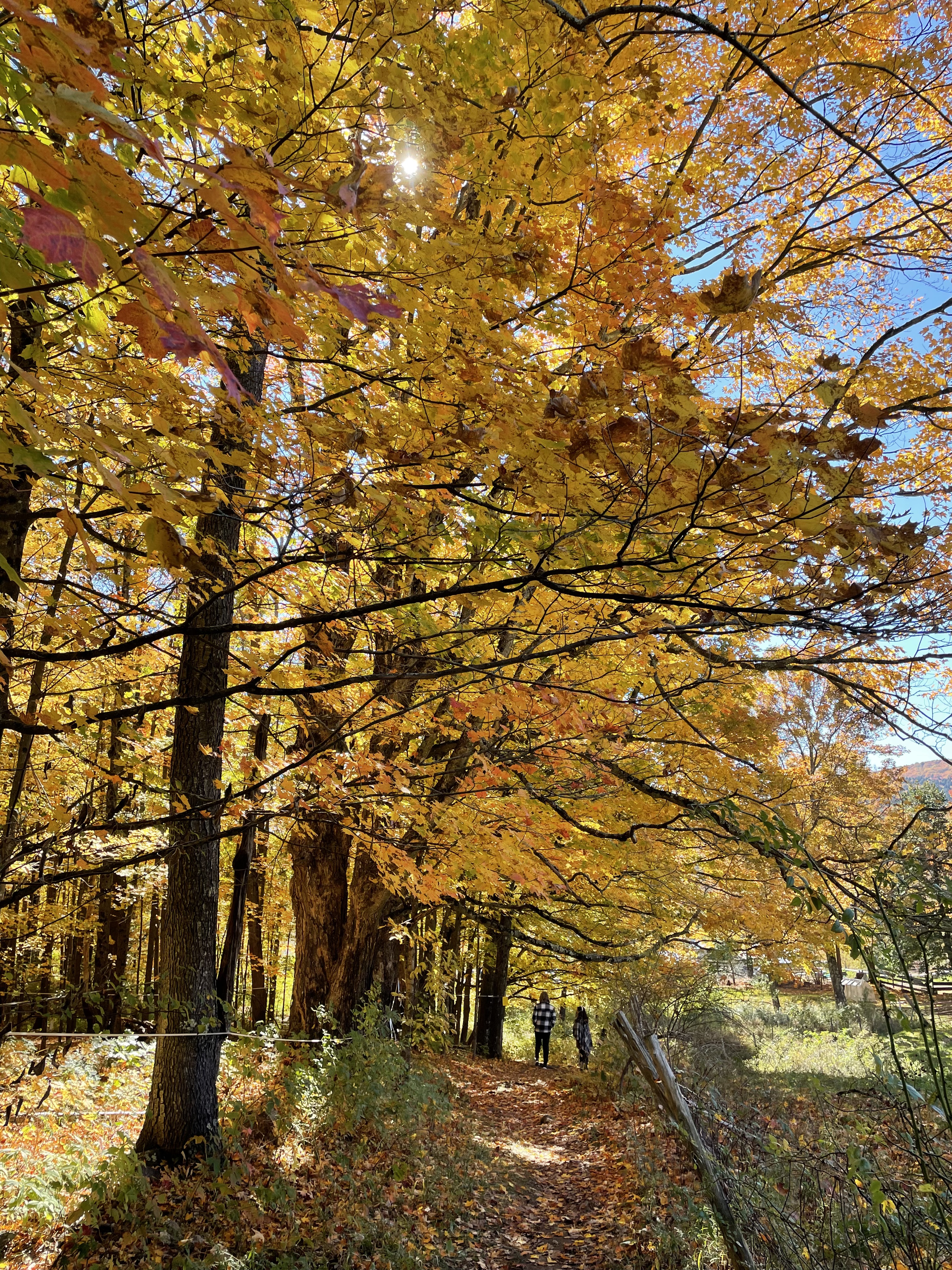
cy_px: 635
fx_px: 953
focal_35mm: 26
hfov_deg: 53.1
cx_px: 476
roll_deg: +1.0
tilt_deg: +13.8
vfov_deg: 67.3
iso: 32
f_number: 1.6
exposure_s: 1/479
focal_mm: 4.2
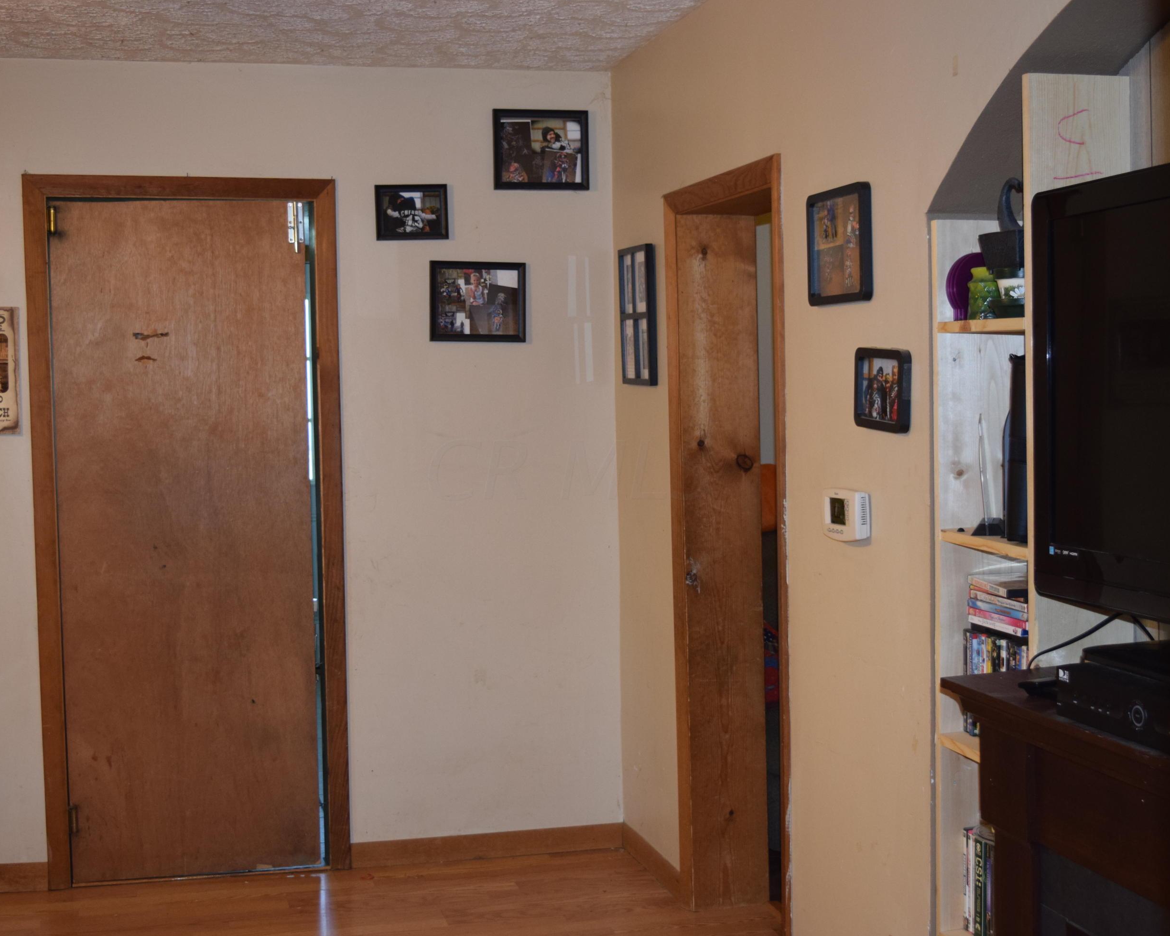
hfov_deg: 39.9
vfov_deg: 32.4
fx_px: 1613
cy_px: 469
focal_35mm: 47
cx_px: 569
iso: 1000
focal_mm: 27
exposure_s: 1/60
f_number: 4
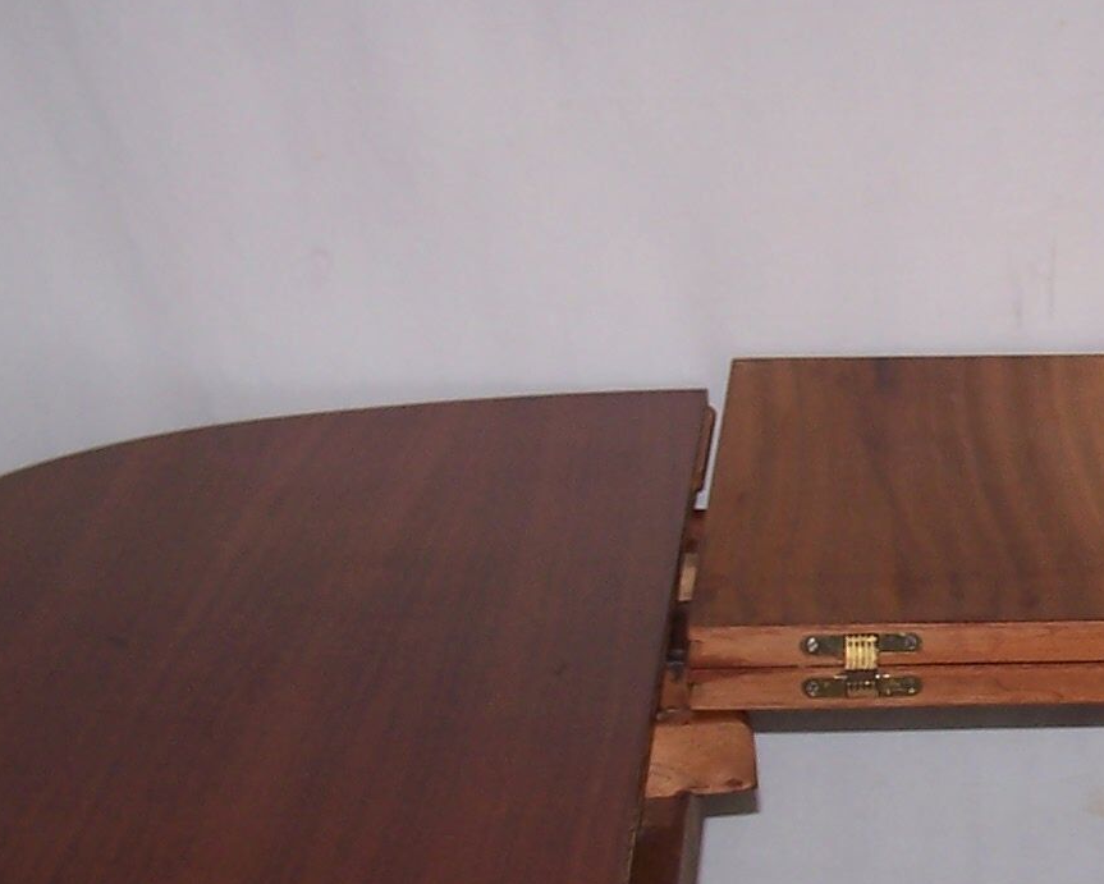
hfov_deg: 18.6
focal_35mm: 99
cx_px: 1222
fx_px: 3236
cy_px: 560
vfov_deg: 15.5
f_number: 2.8
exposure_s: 1/60
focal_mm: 6.3
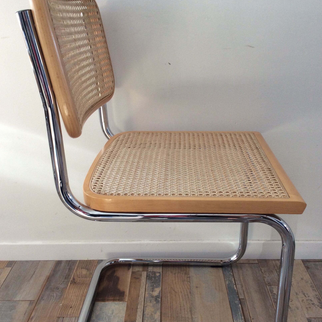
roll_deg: +1.8
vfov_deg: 43.8
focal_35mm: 38
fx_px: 400
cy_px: 178
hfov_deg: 43.9
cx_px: 161
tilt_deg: -22.7
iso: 50
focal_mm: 3.3
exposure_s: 1/25
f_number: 2.4
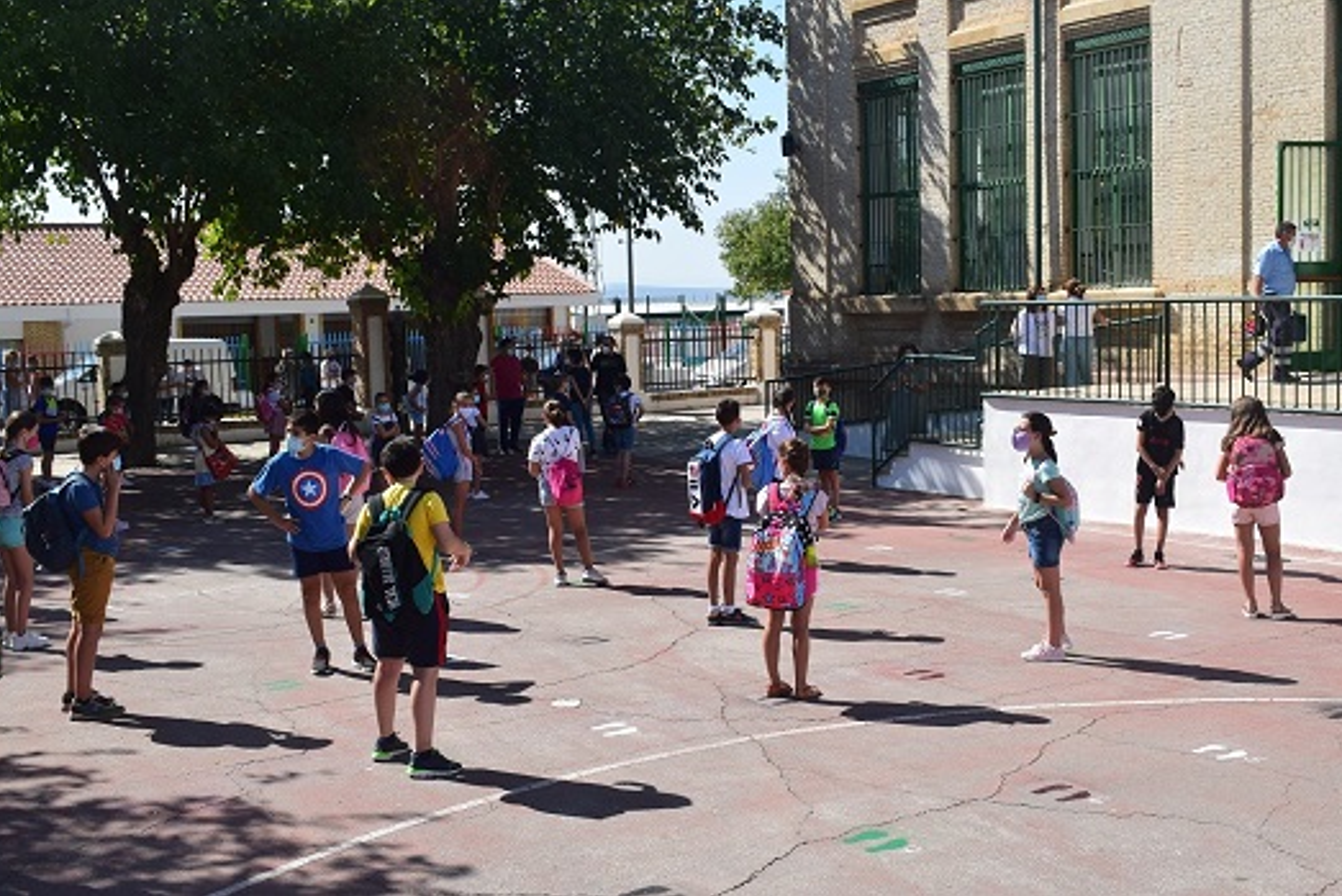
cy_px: 440
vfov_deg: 32.3
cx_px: 675
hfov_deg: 46.9
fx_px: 1548
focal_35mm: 42
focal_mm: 27
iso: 320
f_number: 11
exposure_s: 1/500
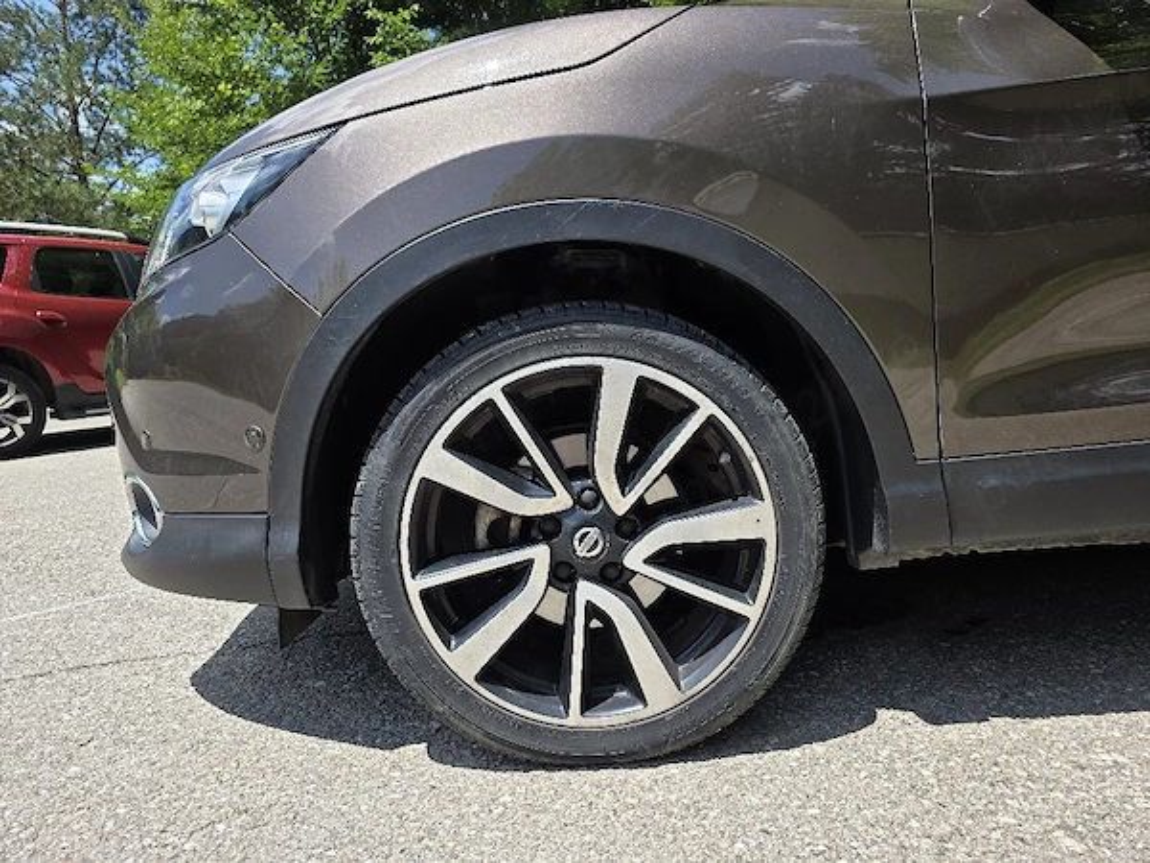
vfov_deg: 58.9
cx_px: 575
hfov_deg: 73.9
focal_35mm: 23
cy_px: 432
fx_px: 764
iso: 80
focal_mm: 6.3
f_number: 1.7
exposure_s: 1/3333
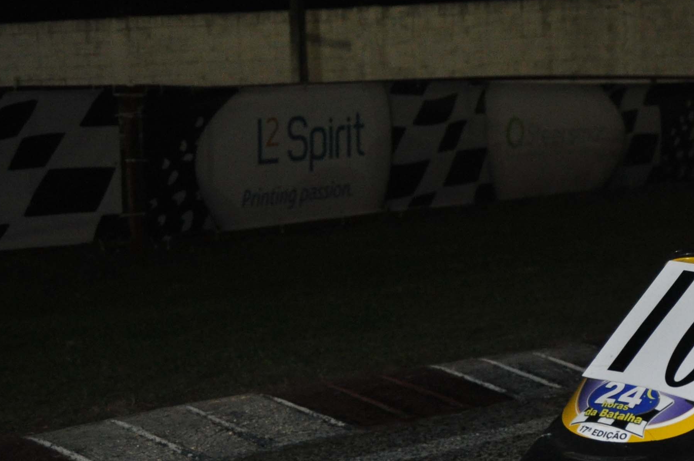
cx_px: 790
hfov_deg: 19.5
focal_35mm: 100
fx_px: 1925
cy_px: 402
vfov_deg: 13.5
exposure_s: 1/60
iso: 800
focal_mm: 28
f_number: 4
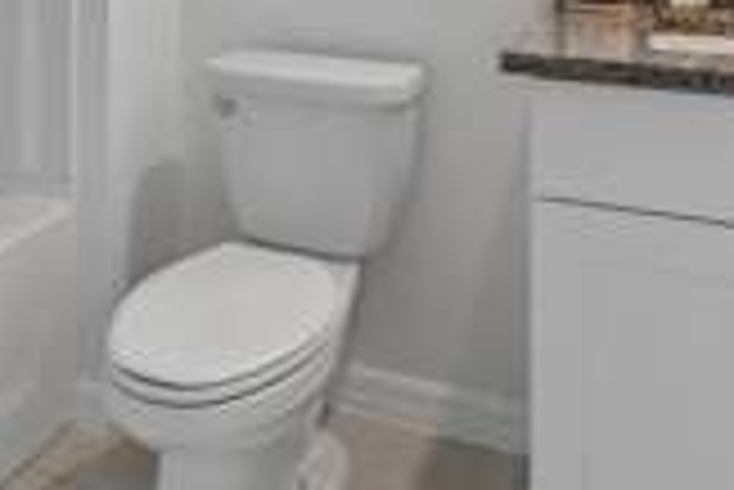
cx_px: 293
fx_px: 898
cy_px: -160
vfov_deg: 25.8
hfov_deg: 44.2
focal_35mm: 44
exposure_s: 1/4
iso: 100
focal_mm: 10
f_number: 7.1
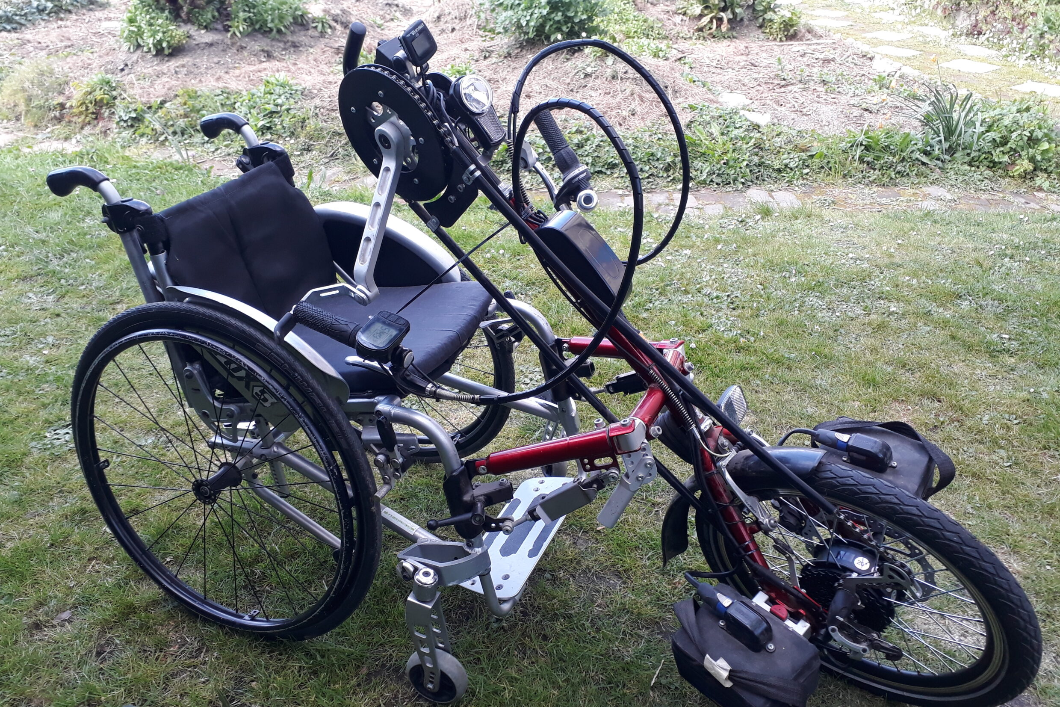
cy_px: 389
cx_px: 530
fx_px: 854
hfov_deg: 63.7
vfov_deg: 44.9
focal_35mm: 29
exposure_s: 1/100
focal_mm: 3.6
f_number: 1.9
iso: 50
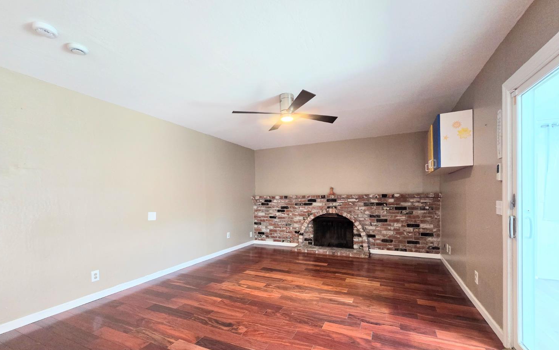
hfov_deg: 105.3
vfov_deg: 78.2
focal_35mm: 14
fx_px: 213
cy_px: 201
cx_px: 280
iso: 400
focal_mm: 2.2
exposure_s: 1/60
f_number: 2.2
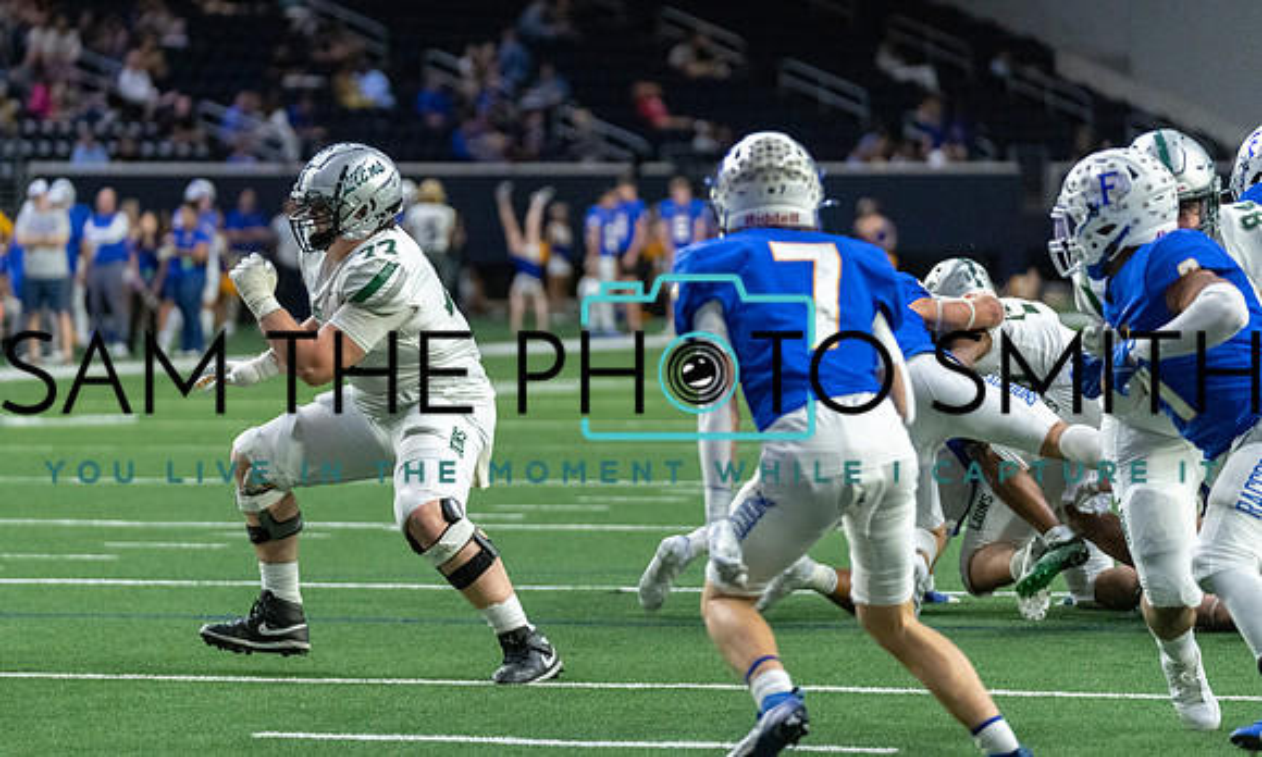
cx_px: 552
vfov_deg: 6.7
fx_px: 6472
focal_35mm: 190
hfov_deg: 11.1
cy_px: 366
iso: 5000
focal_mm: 148
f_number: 2.8
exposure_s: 1/1250
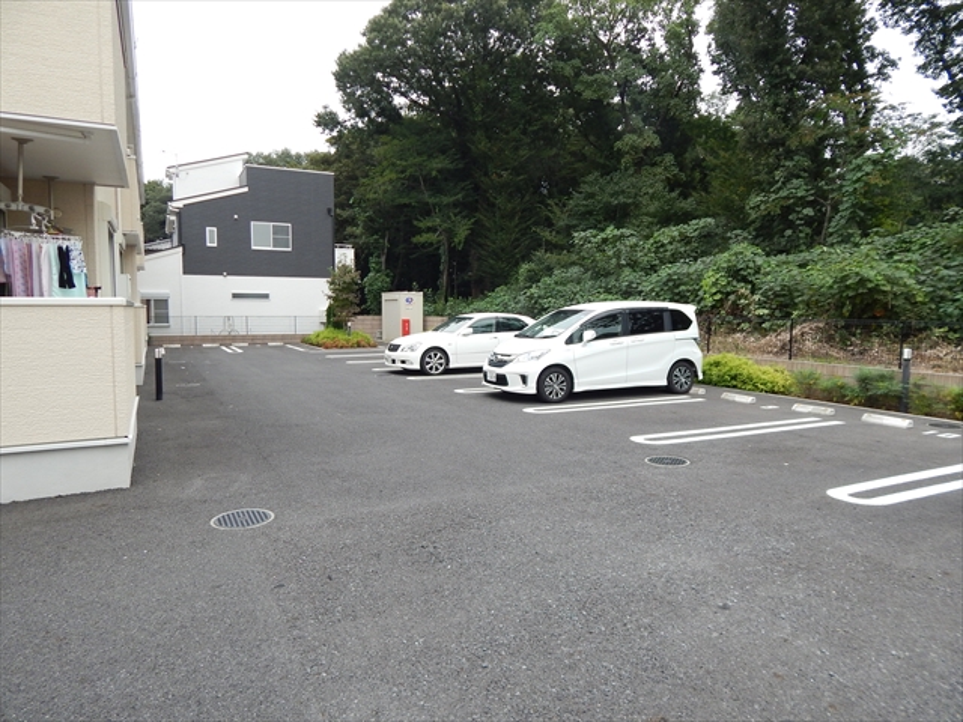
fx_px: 640
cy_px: 361
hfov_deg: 73.9
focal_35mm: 23
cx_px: 482
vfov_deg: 58.9
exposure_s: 1/320
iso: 125
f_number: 3
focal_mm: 4
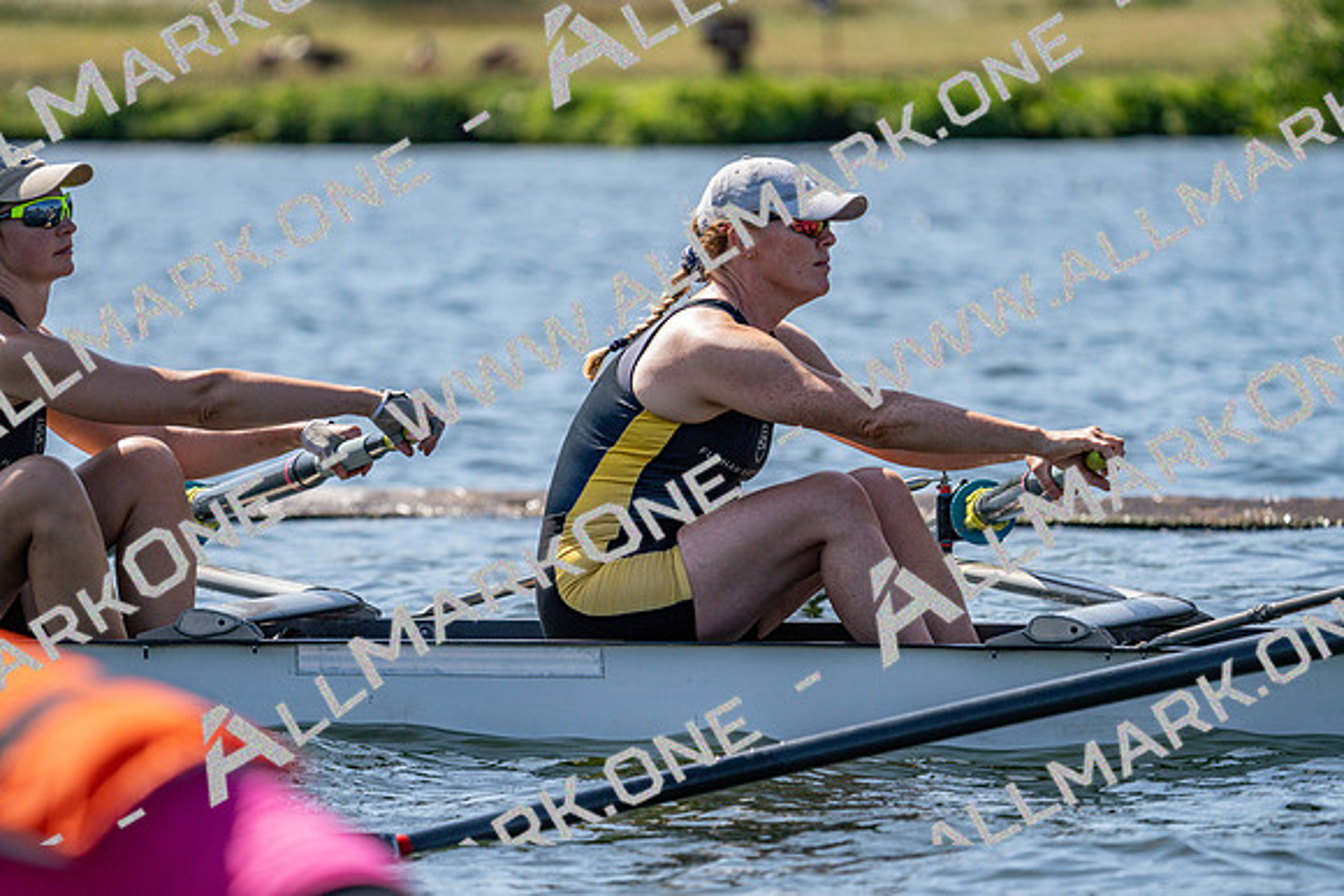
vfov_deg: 4.3
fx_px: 11986
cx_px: 672
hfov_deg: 6.4
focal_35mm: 321
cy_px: 448
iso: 320
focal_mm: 321
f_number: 6.3
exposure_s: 1/2000
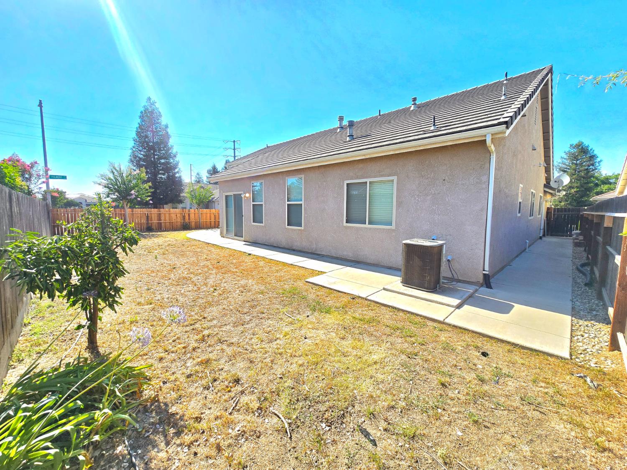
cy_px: 235
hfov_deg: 106.2
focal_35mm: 13
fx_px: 235
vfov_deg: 89.9
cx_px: 314
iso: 50
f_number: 2.2
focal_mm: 2.2
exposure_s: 1/1667
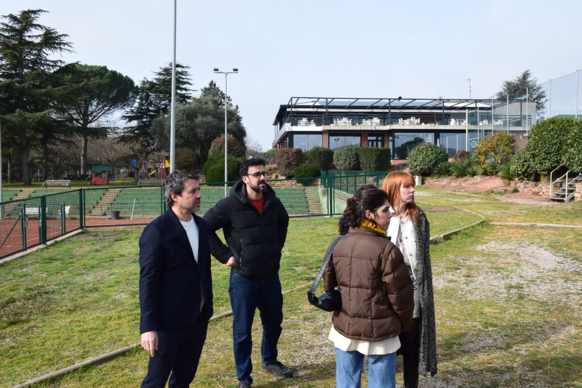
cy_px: 194
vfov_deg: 38.4
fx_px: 558
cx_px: 291
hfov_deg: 55.1
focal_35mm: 34
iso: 400
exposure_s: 1/400
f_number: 11
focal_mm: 23
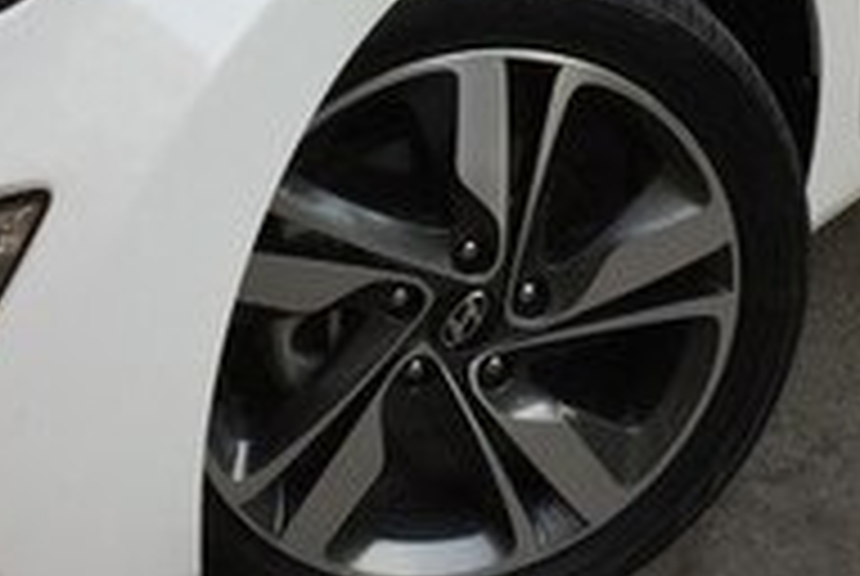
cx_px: 383
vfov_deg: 12.6
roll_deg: +0.2
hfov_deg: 19.6
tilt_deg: -18.0
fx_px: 2488
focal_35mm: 104
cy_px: -250
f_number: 2.2
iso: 32
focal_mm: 4.15
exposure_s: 1/264
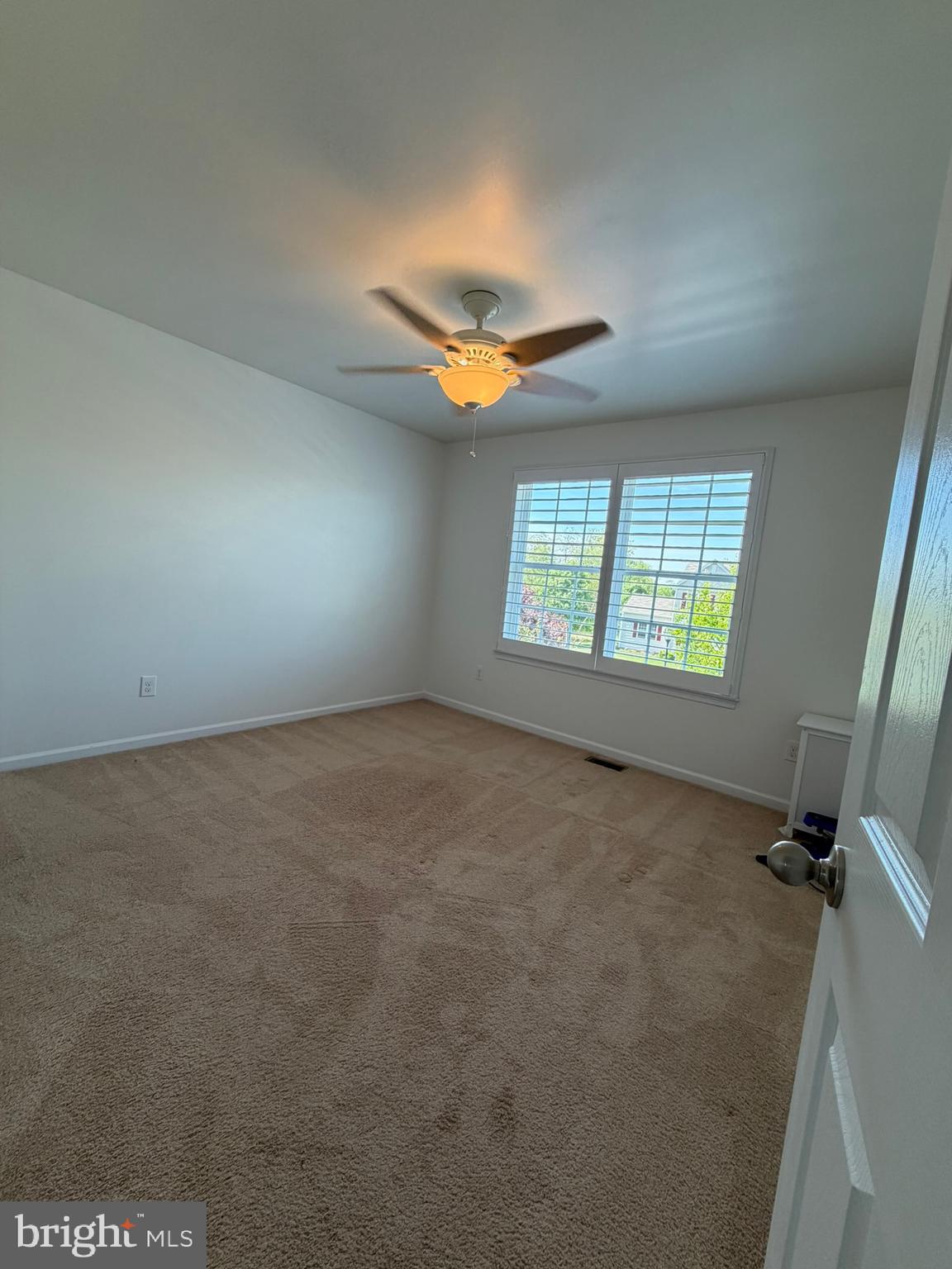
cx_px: 476
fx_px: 513
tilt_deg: -5.7
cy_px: 634
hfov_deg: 85.7
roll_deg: -5.2
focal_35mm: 14
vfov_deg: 102.1
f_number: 2.2
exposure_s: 1/120
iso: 125
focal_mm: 2.22
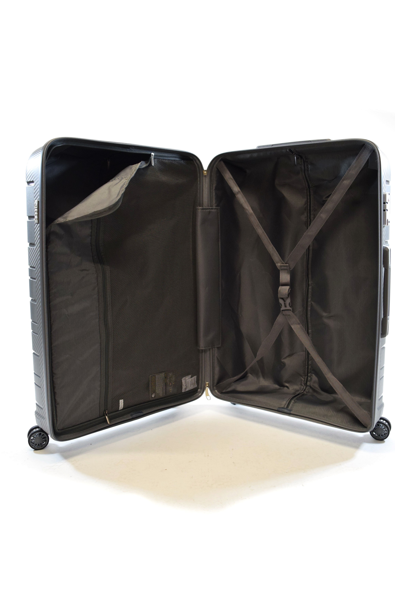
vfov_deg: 59.5
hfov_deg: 41.7
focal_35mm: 32
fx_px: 518
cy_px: 296
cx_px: 198
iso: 1250
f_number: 5.6
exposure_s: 1/100
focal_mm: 21
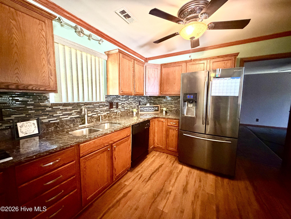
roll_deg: -0.9
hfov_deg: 102.1
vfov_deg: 85.7
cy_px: 110
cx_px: 146
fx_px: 118
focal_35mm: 14
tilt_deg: -6.1
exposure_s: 1/40
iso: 1000
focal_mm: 2.22
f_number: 2.2
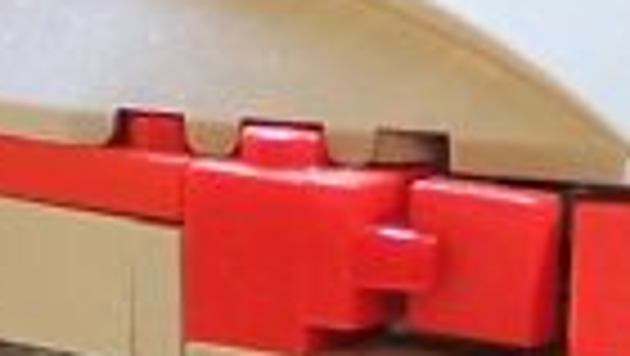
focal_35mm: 1022
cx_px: 40
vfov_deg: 1.2
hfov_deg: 2.1
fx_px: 17086
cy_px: 302
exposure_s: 1/4
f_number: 3.2
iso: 80
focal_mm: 21.2
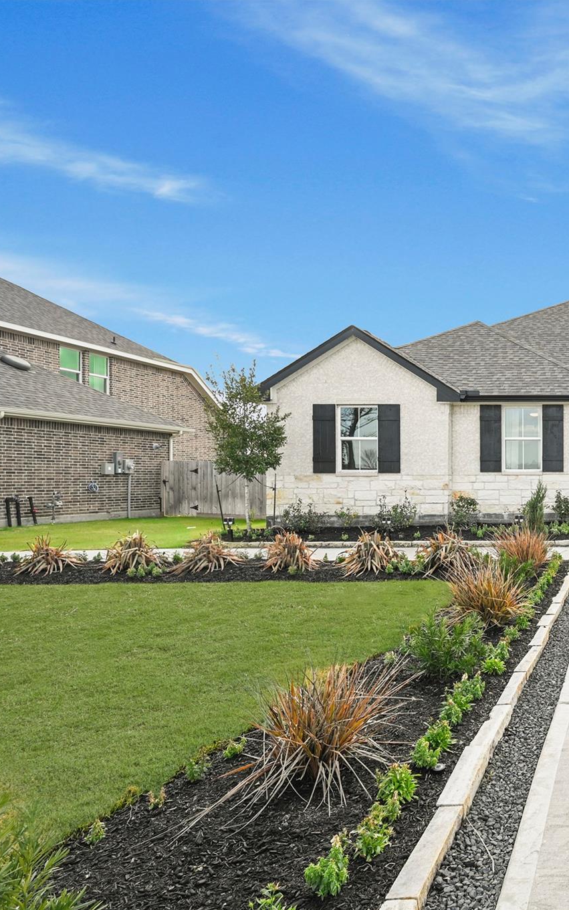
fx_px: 570
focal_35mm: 23
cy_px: 455
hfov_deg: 40.9
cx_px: 645
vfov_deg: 77.1
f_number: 8
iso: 100
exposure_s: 1/30
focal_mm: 15
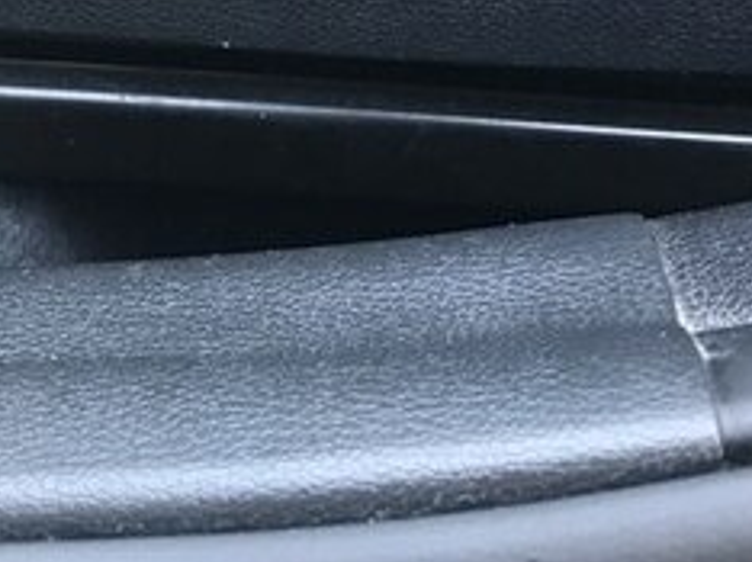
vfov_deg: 17.4
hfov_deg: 24.7
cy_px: -185
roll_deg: +2.2
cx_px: 286
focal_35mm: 79
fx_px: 1714
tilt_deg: -22.9
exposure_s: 1/17
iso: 50
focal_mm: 3.99
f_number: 1.8
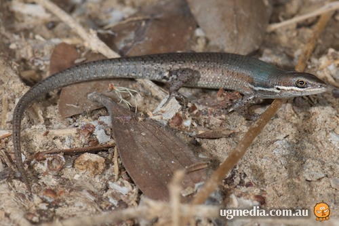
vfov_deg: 8.7
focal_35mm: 158
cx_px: 170
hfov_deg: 13.0
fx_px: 1483
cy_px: 113
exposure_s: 1/125
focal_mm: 105
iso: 100
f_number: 16
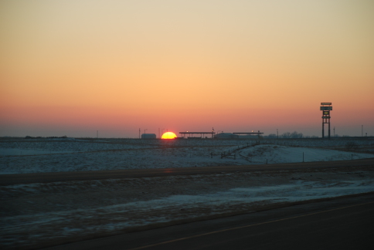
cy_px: 125
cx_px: 187
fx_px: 1560
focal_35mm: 150
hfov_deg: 13.7
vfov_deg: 9.2
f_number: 5.6
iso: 250
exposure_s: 1/125
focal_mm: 100
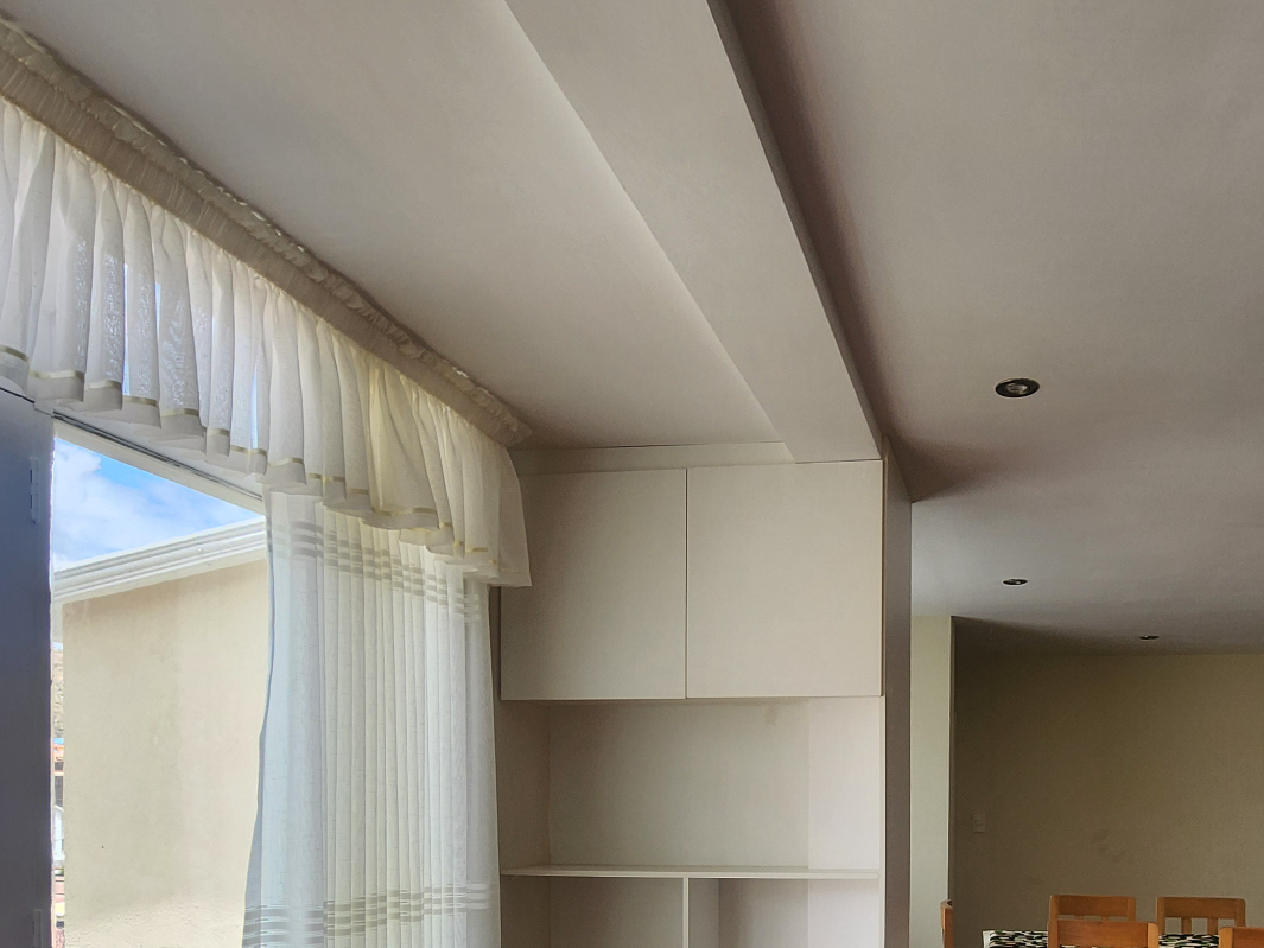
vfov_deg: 49.5
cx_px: 903
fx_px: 913
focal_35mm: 25
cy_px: 835
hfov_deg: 66.3
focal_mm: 2.2
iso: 50
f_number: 2.2
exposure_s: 1/217
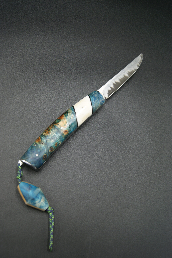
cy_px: 129
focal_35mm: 33
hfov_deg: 40.1
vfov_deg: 57.2
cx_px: 86
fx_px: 236
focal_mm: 22
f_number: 5.6
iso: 100
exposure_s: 1/40
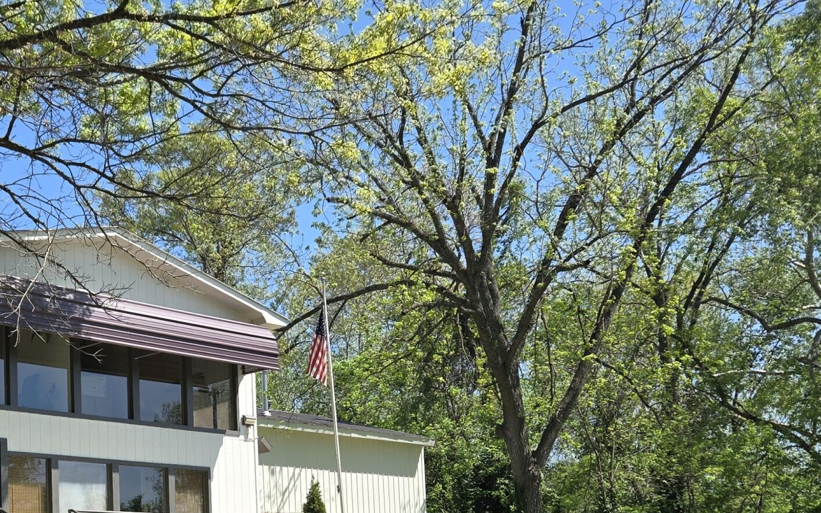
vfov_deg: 23.6
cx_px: 179
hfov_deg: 37.6
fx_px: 1163
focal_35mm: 52
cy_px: 538
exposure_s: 1/2921
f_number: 1.8
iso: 64
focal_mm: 5.4
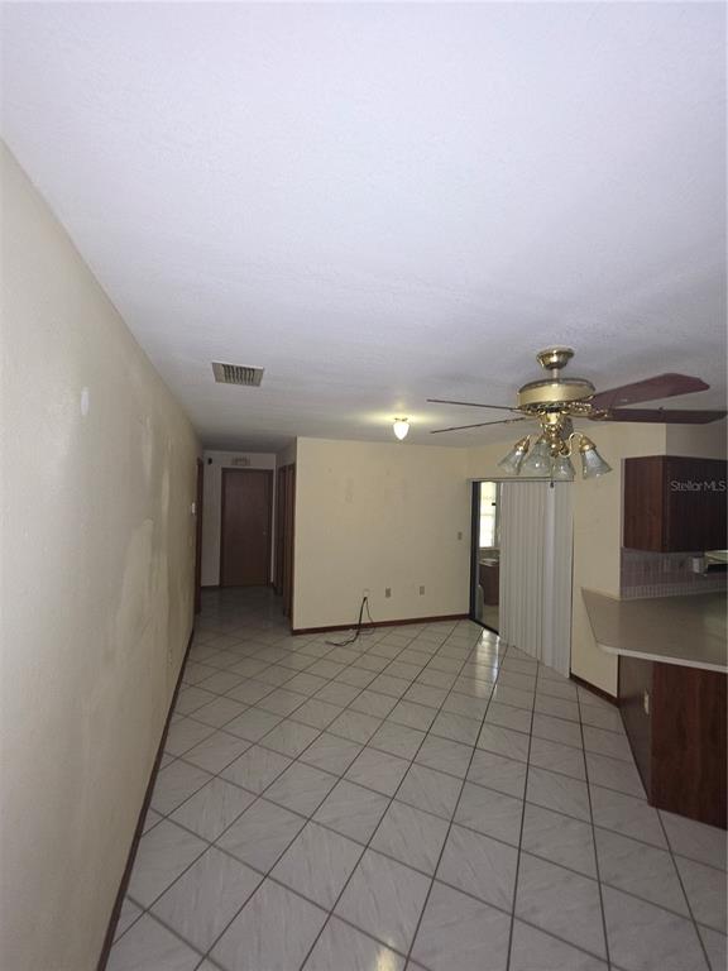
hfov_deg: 89.9
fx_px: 365
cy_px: 486
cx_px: 364
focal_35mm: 13
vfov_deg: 106.2
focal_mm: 2.2
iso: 100
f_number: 1.9
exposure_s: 1/60
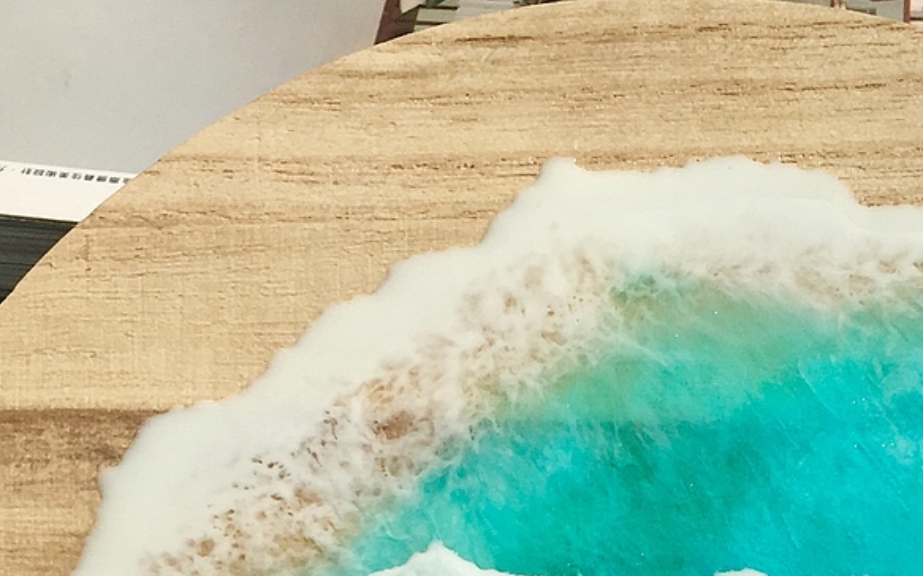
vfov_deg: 13.6
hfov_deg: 23.0
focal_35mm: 90
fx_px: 2263
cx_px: 598
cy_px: 896
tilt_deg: -54.4
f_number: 2.2
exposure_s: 1/1876
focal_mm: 4.15
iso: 25
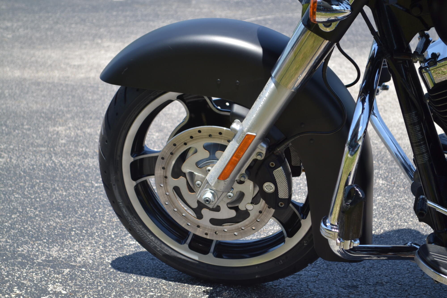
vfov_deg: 17.5
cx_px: 224
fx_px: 968
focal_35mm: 78
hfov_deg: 26.0
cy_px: 149
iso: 100
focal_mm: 52
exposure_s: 1/200
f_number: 5.6
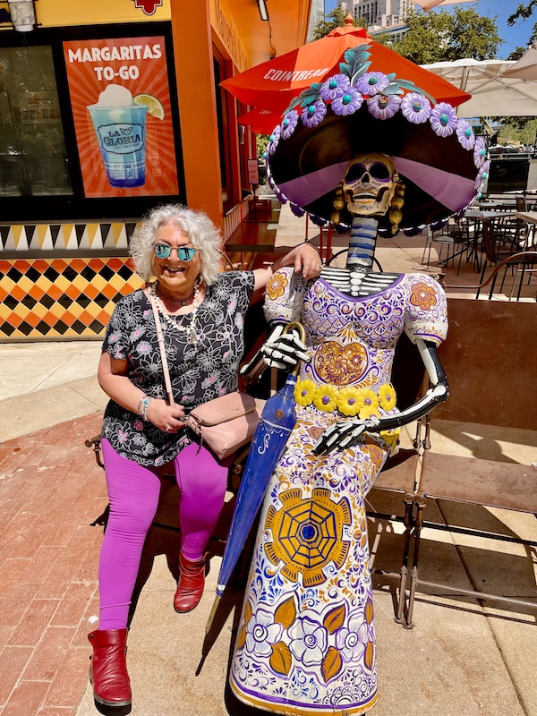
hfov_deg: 54.9
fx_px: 517
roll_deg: +1.8
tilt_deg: -18.5
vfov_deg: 69.4
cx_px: 268
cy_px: 358
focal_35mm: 25
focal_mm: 5.1
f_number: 1.6
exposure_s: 1/4202
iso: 32
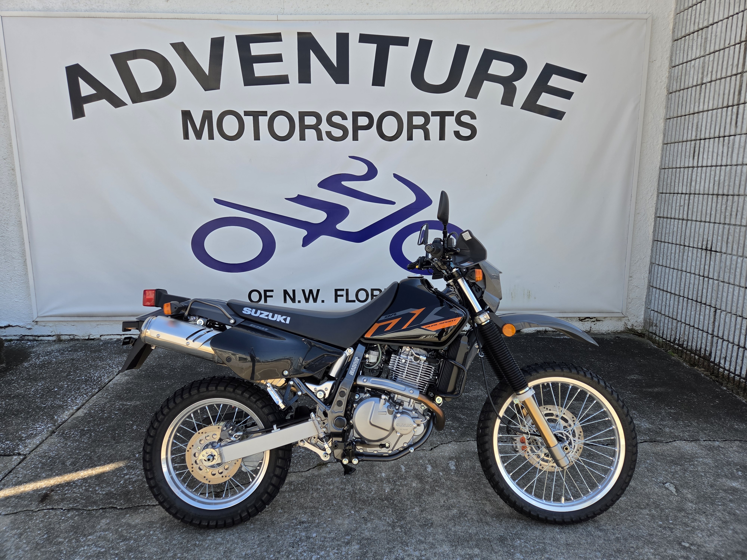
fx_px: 496
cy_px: 280
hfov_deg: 73.9
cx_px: 374
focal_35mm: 23
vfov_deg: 58.9
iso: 80
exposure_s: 1/1497
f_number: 1.8
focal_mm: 5.4
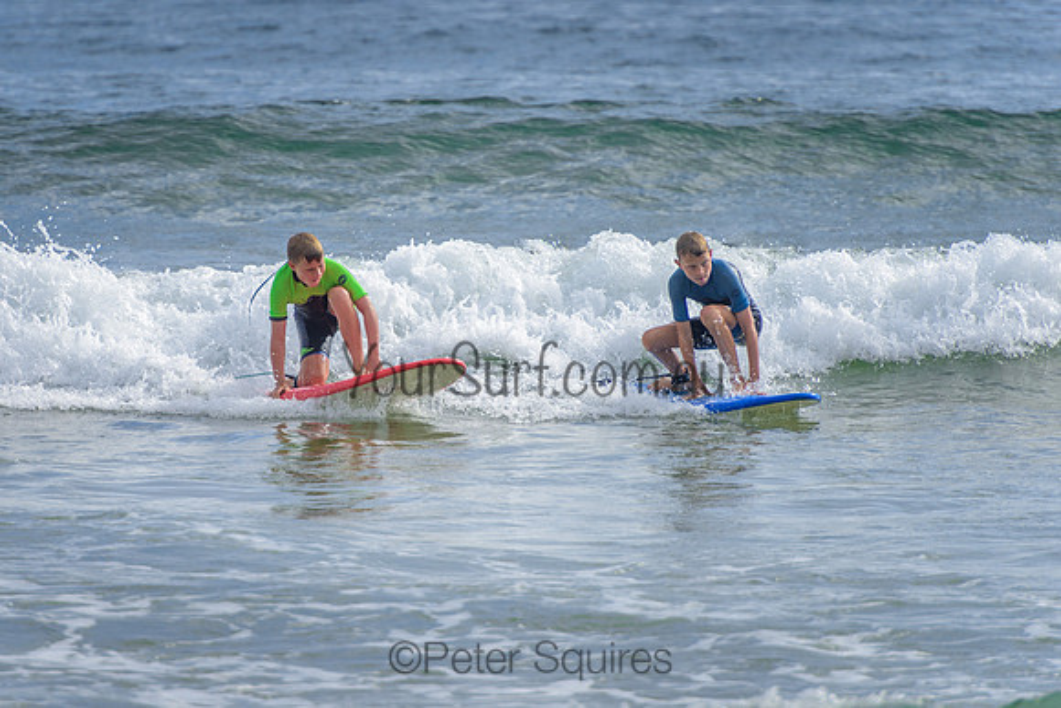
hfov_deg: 4.2
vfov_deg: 2.8
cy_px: 336
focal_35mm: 490
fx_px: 14454
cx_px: 411
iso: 160
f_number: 5.6
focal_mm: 400
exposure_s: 1/1600
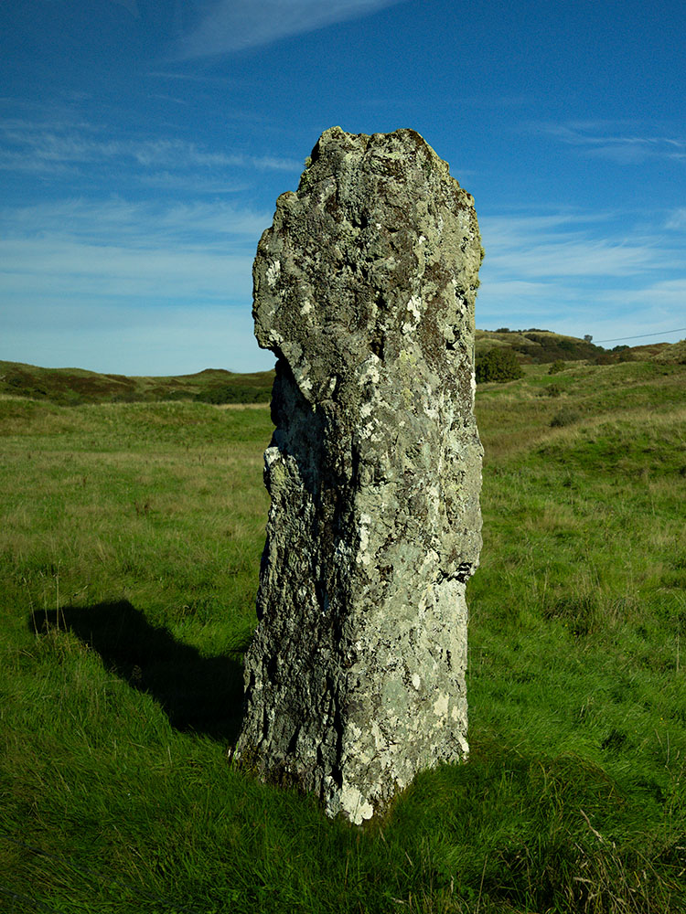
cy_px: 457
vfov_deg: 46.8
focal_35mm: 40
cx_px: 343
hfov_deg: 36.0
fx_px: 1057
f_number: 5.6
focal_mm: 20
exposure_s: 1/60
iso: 400
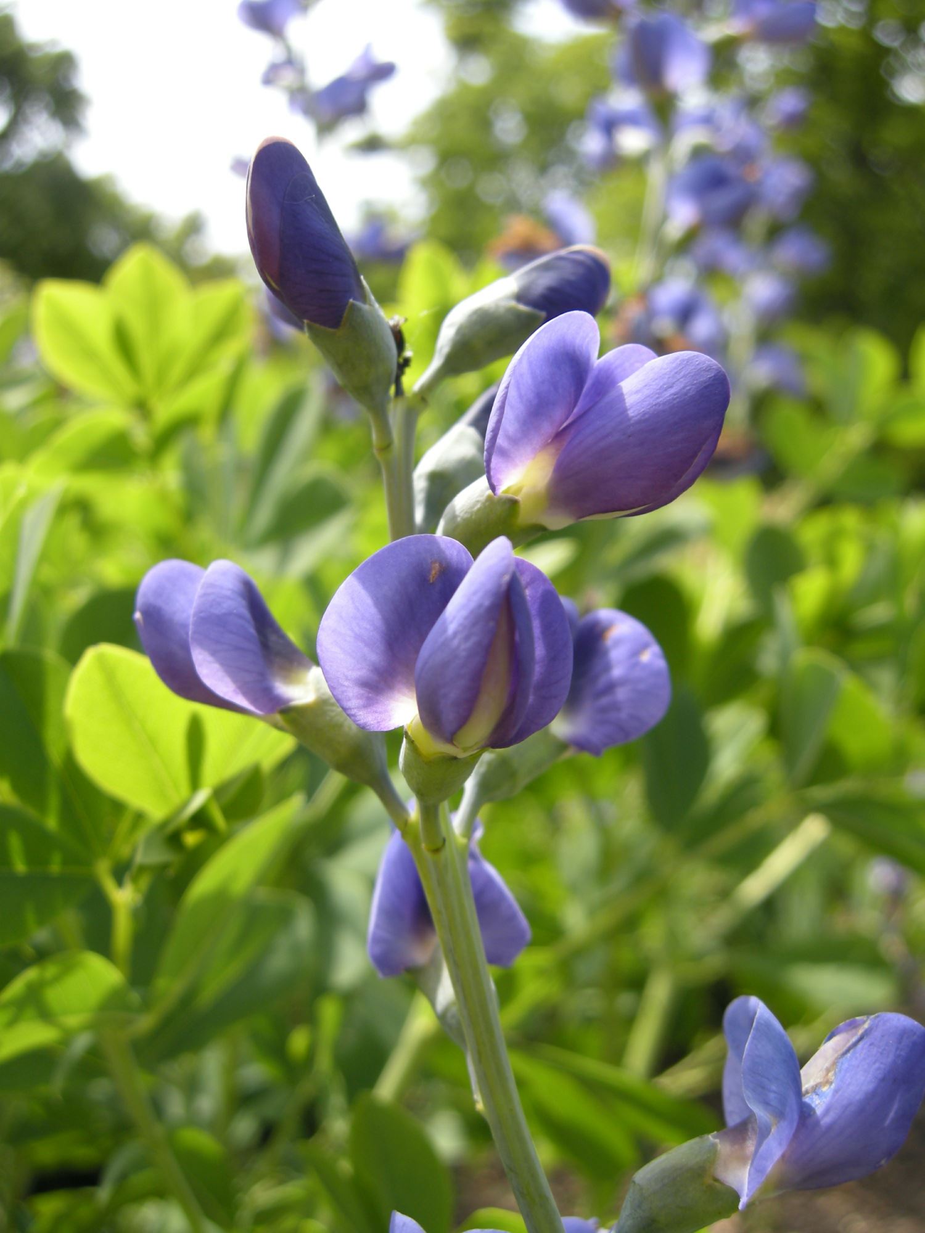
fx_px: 1247
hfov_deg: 40.7
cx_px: 462
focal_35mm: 35
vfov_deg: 52.6
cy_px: 616
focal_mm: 7.5
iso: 64
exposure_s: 1/166
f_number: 3.8
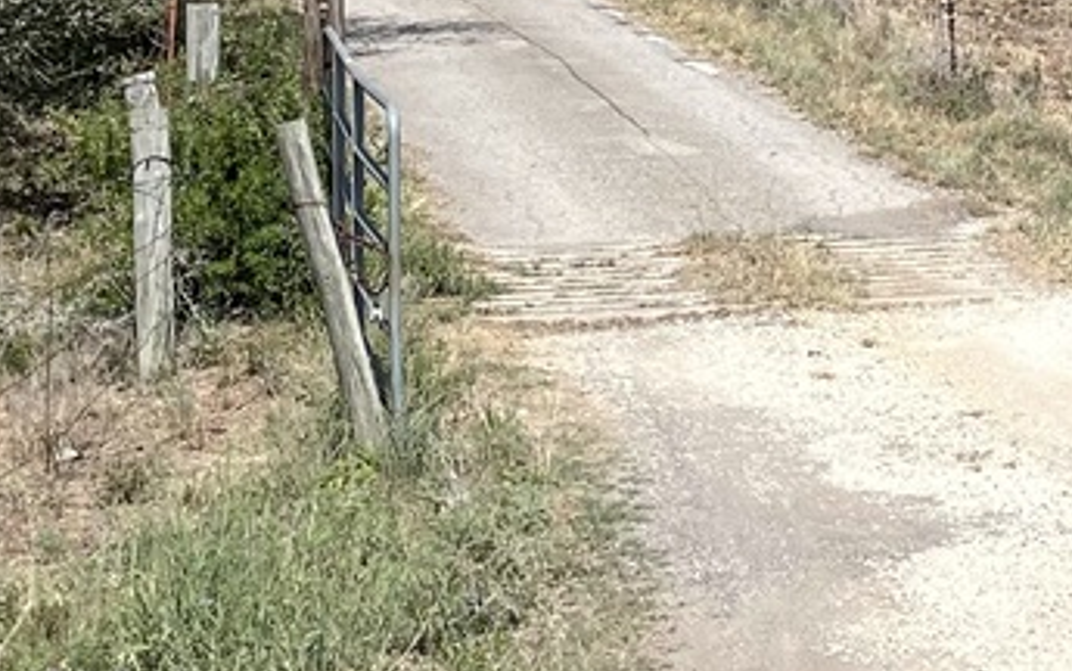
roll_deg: +1.3
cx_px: 1184
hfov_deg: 17.5
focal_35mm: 115
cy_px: -301
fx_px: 3361
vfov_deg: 11.0
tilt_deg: +5.2
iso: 32
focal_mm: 4.2
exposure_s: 1/3125
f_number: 1.6
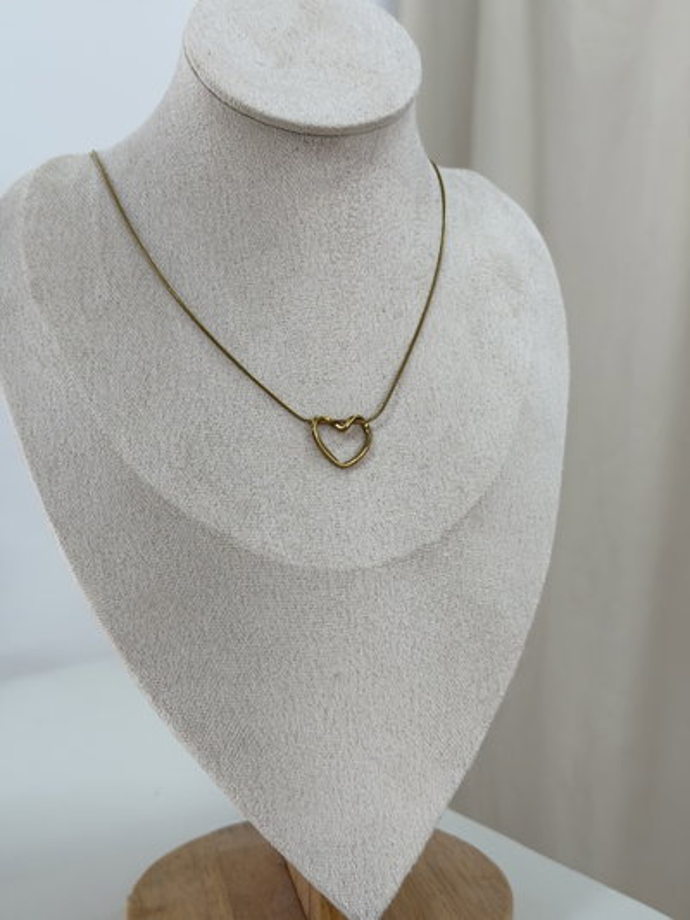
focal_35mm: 48
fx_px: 1275
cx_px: 345
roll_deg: -0.4
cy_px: 460
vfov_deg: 39.6
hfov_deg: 30.3
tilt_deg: -8.9
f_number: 1.78
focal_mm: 6.76
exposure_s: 1/100
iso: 80
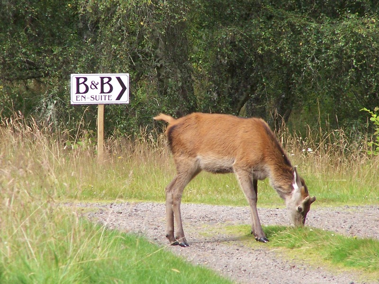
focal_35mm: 380
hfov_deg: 5.2
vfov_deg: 3.9
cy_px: 142
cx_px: 190
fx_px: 4161
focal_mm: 63
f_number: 3.7
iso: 140
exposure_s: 1/750
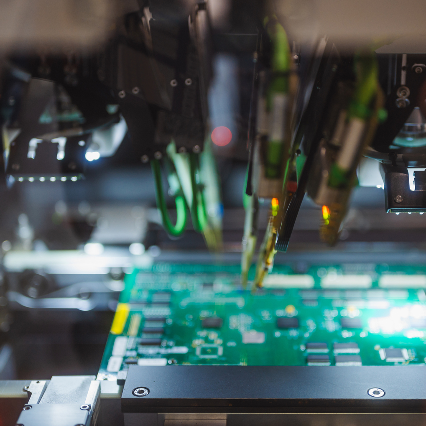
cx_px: 241
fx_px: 891
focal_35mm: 64
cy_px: 213
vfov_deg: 26.9
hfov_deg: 26.9
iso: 450
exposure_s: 1/250
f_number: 1.8
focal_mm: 50
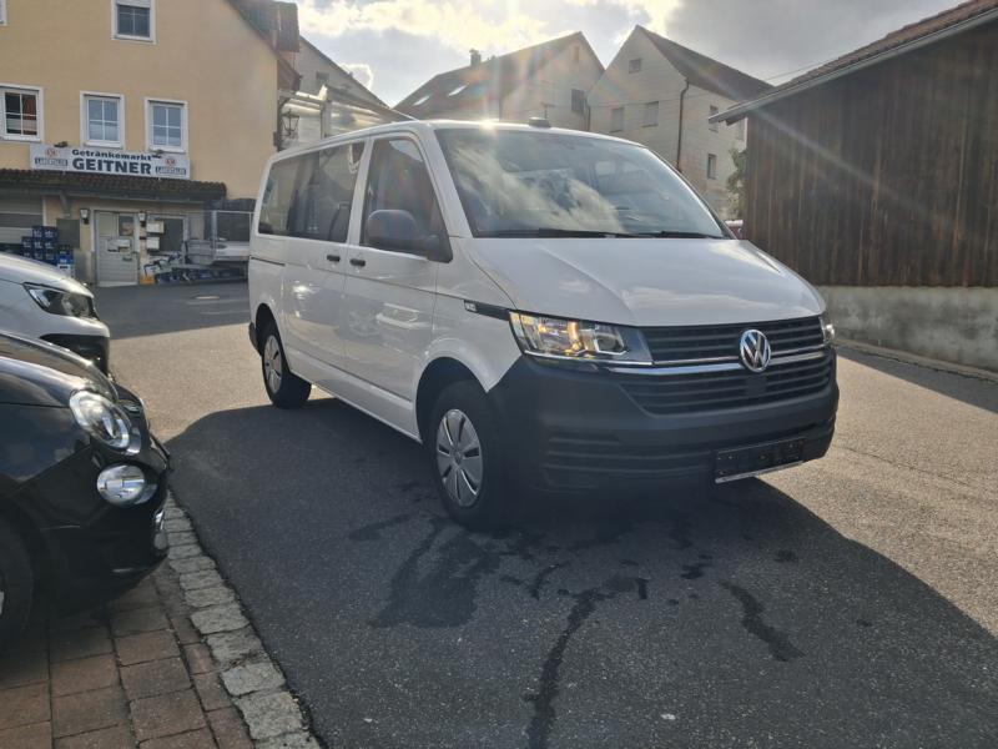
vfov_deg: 51.4
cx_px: 499
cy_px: 374
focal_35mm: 27
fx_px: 778
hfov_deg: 65.3
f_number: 1.8
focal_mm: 4
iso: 20
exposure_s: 1/633
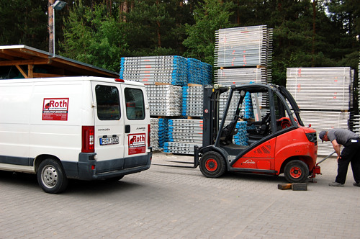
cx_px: 180
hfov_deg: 46.5
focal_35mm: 42
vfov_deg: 31.8
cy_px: 120
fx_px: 419
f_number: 5.6
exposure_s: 1/125
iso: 200
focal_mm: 28
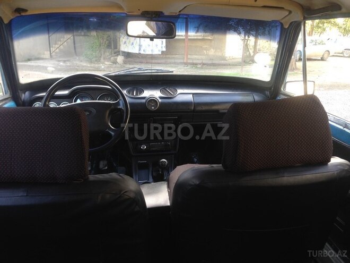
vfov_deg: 42.9
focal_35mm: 33
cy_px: 132
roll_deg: -2.2
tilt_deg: -15.2
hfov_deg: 55.4
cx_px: 175
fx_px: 334
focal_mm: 4.12
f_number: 2.4
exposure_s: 1/40
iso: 50
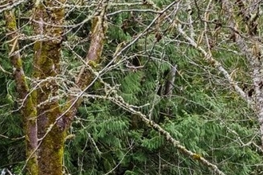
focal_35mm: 180
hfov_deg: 10.0
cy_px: 366
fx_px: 1315
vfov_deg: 7.3
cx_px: -375
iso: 500
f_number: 8
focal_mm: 35
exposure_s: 1/6
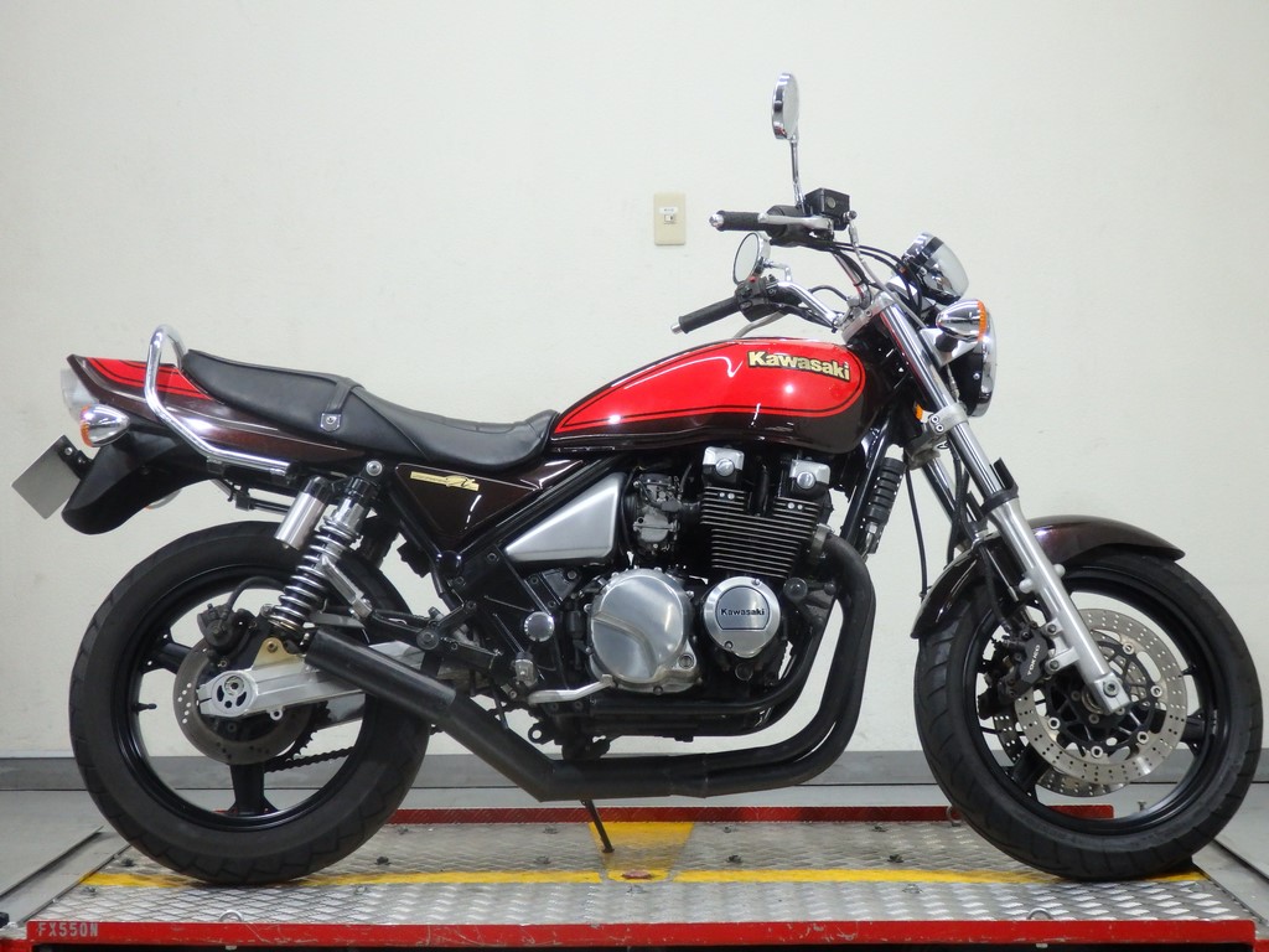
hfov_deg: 32.2
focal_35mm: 60
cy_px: 476
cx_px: 634
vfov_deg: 24.4
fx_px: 2200
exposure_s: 1/160
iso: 640
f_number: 4.2
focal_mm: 10.8
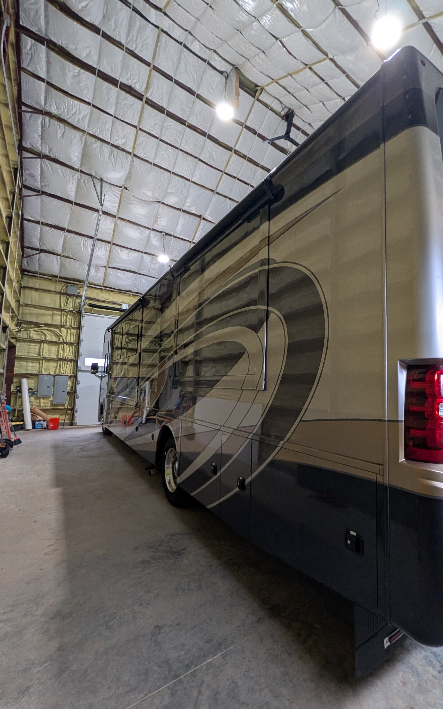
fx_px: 270
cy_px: 363
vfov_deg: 105.3
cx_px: 289
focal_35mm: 14
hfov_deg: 76.5
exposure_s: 1/60
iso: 155
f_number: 1.7
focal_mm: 2.02
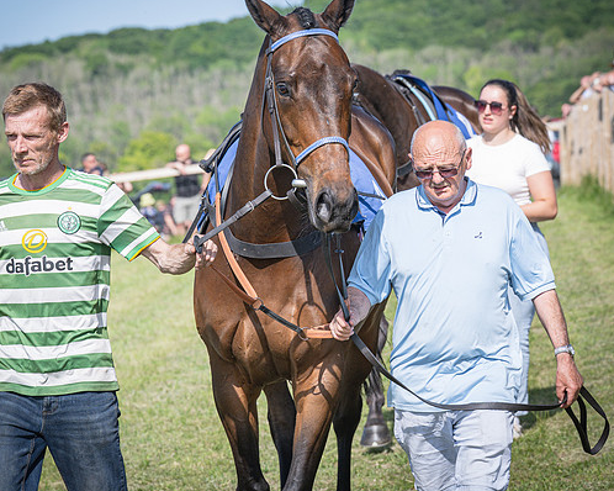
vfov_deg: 8.5
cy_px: 215
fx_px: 3288
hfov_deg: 10.7
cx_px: 287
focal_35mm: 181
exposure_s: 1/1000
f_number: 5
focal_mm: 95
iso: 160
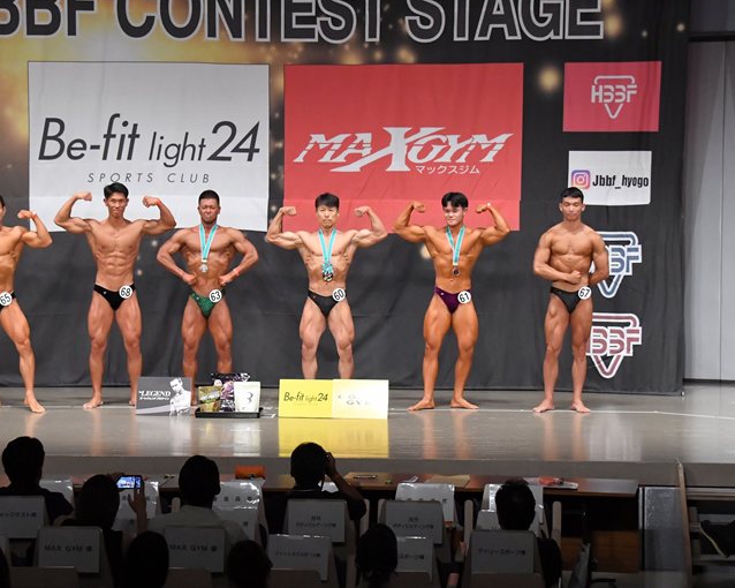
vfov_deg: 14.5
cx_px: 317
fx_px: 2305
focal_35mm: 106
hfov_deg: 18.1
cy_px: 292
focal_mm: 62
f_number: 5.6
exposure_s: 1/400
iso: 6400
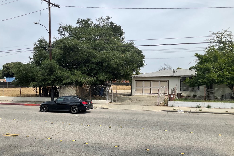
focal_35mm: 31
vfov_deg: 42.2
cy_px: 88
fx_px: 201
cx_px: 117
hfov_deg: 60.3
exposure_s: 1/2667
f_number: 1.8
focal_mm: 3
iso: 16
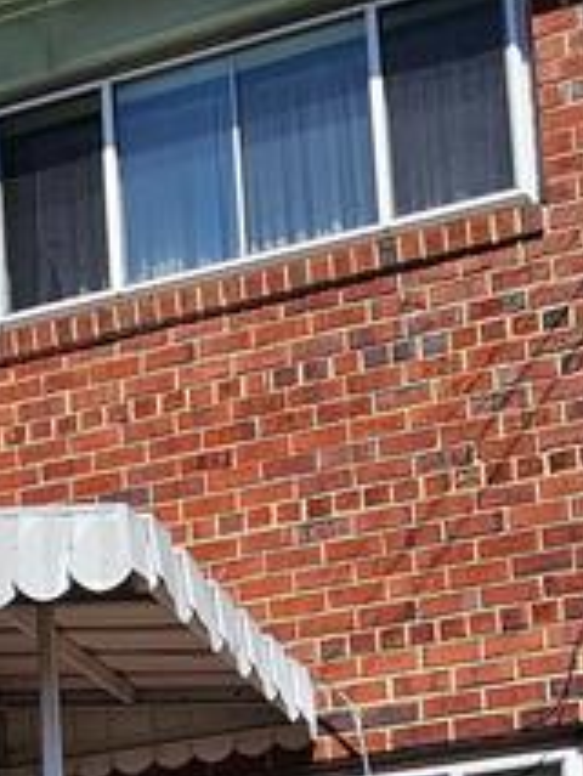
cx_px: 328
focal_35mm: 66
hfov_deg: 22.3
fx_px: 1481
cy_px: 1060
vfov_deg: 24.7
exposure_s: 1/2470
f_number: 2.2
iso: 50
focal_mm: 2.2
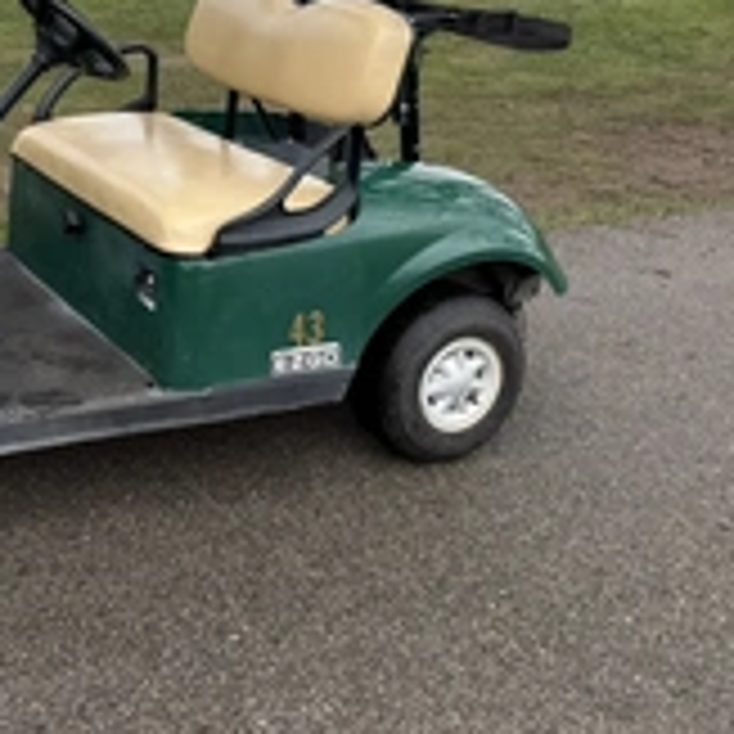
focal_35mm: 52
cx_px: 54
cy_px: 162
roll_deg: -0.7
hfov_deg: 31.1
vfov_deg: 32.0
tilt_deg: -8.7
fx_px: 1247
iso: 80
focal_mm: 6.76
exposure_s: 1/1192
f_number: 1.78
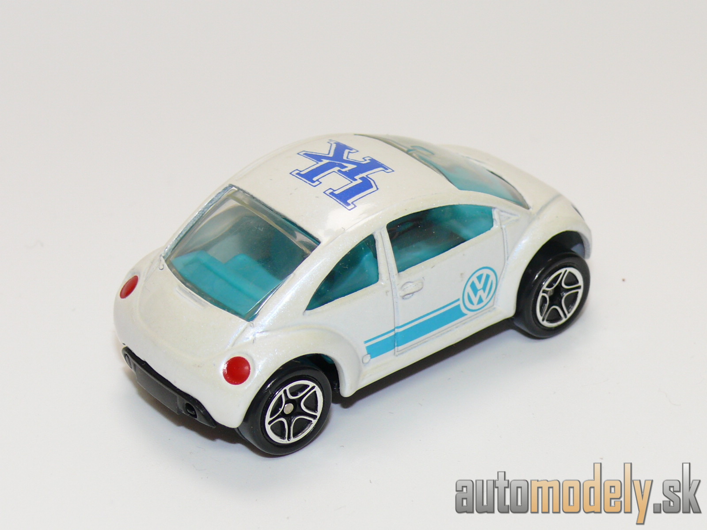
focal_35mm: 105
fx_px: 2145
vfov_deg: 14.1
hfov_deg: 18.7
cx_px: 354
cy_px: 265
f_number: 4
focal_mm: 13.7
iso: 100
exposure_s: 1/30
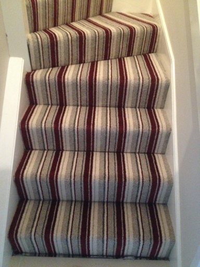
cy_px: 134
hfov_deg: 40.7
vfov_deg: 52.6
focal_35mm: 35
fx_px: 270
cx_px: 100
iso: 800
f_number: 2.4
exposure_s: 1/15
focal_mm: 4.28
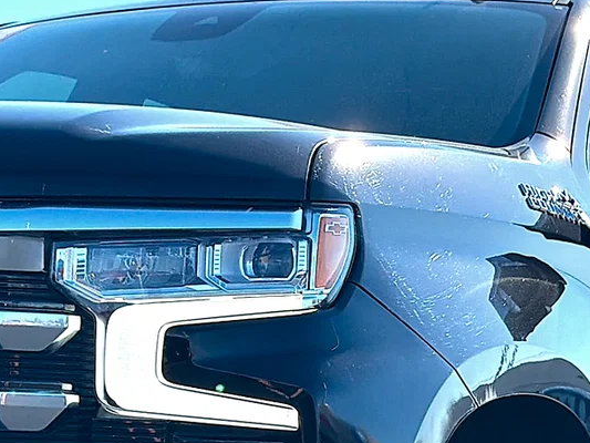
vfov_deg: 13.1
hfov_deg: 17.4
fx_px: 1926
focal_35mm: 113
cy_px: 261
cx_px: 261
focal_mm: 6.76
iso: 64
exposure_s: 1/2577
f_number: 1.78
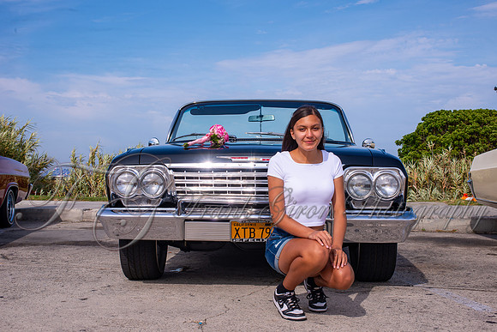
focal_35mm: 50
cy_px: 166
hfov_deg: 39.6
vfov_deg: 27.0
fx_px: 690
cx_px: 248
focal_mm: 50
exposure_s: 1/200
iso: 100
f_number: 13
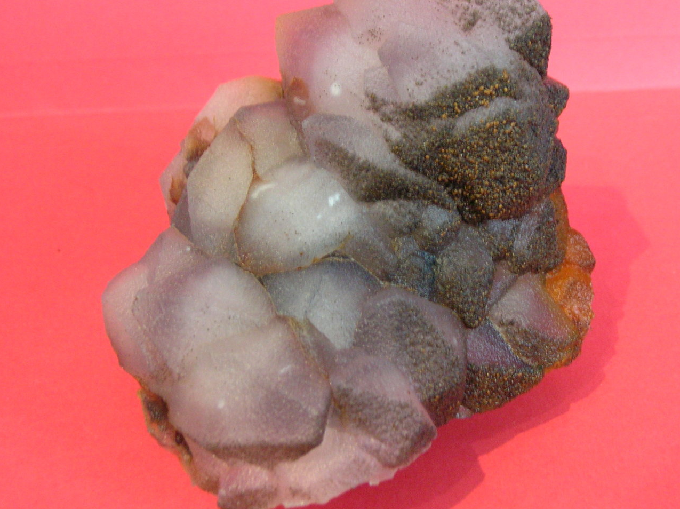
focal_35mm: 59
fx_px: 1158
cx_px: 407
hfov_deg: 32.6
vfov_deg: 24.7
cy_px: 208
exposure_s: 1/4
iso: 177
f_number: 2.9
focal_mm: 7.8
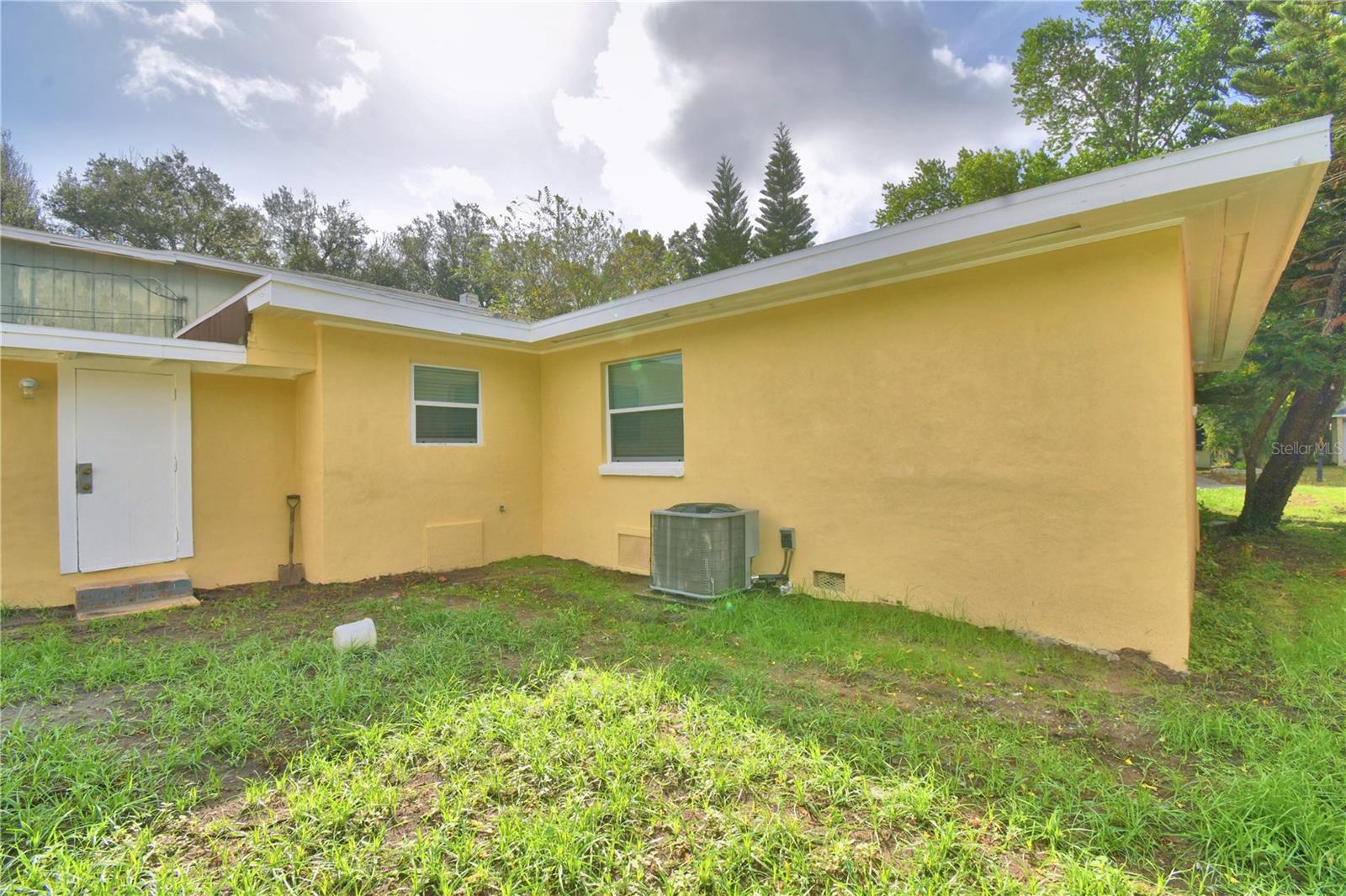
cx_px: 673
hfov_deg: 100.4
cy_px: 448
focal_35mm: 15
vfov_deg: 77.3
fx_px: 561
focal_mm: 10
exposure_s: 1/250
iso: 100
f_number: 11
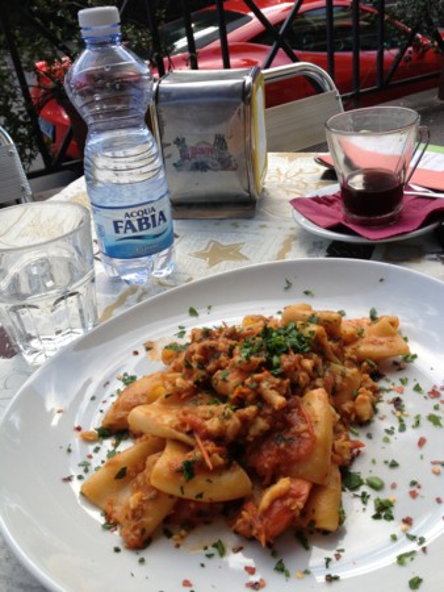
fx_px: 598
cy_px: 296
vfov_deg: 52.6
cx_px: 222
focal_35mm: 35
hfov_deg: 40.7
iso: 50
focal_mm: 4.28
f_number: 2.4
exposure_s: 1/239
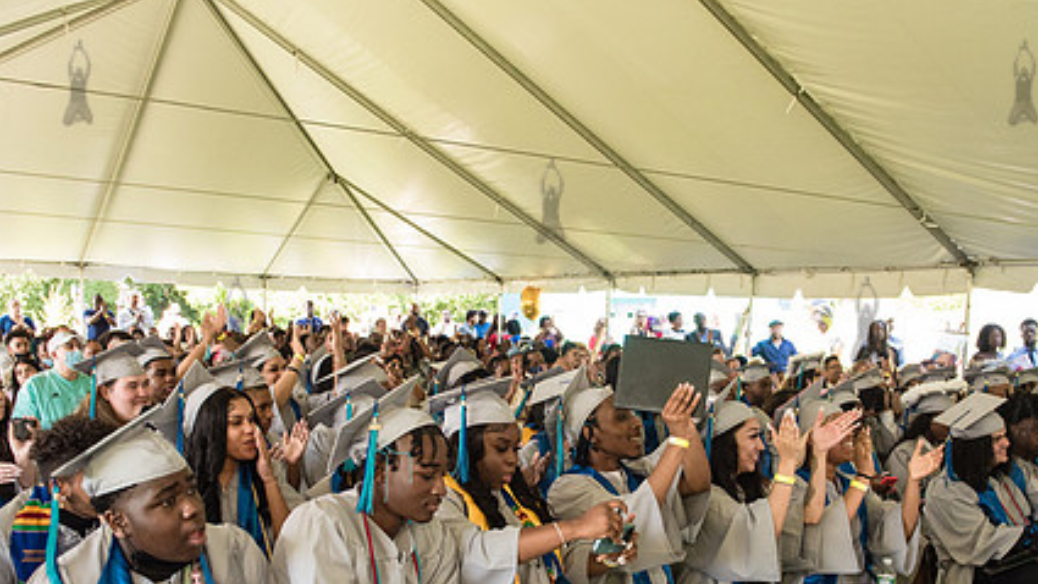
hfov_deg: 50.5
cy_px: 436
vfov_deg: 29.2
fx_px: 1101
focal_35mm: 40
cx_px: 550
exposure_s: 1/800
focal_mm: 28
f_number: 4
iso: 2500
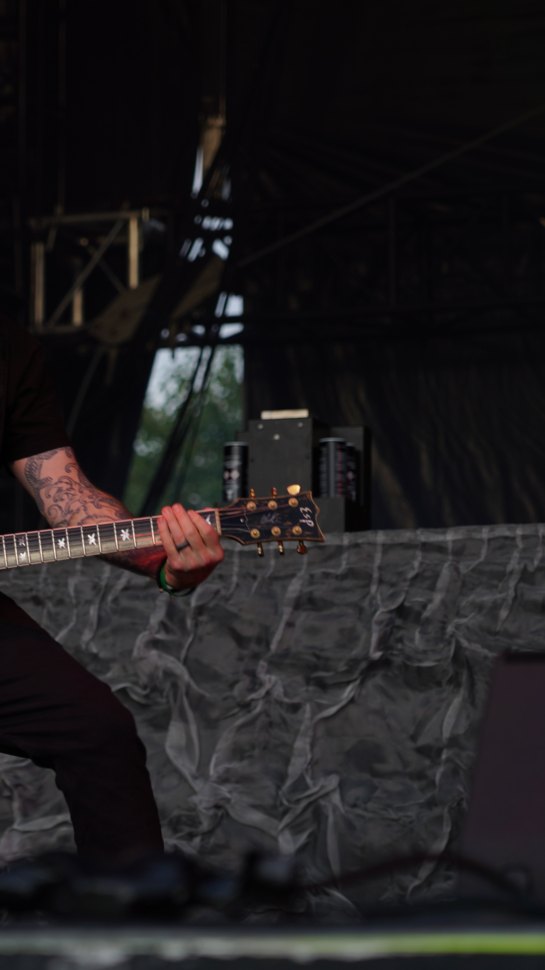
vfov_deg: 13.0
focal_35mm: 166
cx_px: -1
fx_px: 4265
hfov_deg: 7.3
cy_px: 483
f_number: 4
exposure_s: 1/125
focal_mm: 105
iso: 100
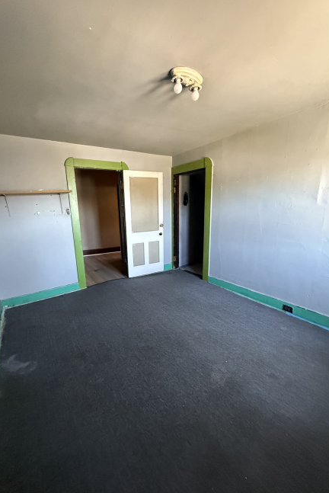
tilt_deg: -12.0
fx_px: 205
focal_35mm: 15
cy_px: 253
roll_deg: +0.1
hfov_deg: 77.2
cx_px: 152
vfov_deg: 100.3
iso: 800
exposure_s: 1/60
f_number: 2.2
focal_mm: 2.22
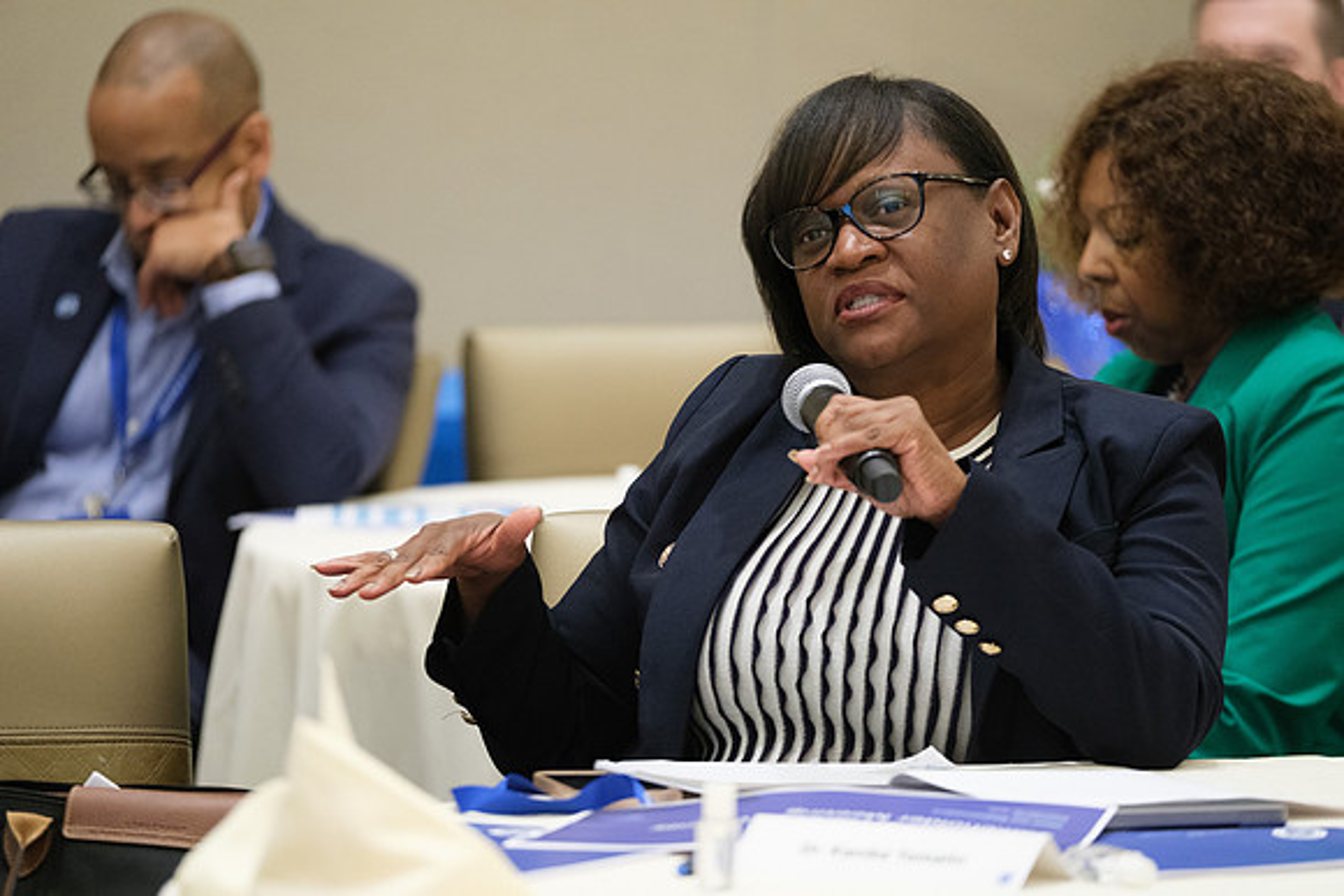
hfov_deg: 9.8
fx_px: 7841
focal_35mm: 210
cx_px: 672
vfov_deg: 6.5
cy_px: 448
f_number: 2.8
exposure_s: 1/160
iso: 3200
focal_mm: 140
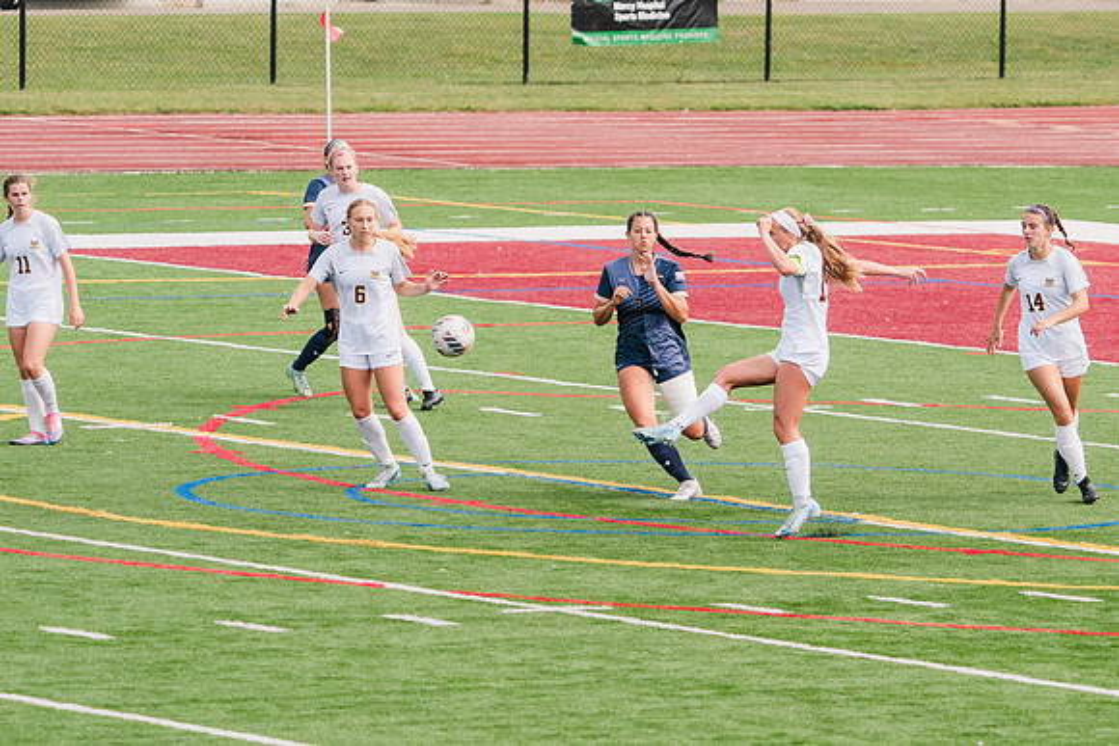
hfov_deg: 5.8
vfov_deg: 3.9
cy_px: 373
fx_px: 10983
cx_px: 820
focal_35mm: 353
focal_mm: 241
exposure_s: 1/1600
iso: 640
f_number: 5.6
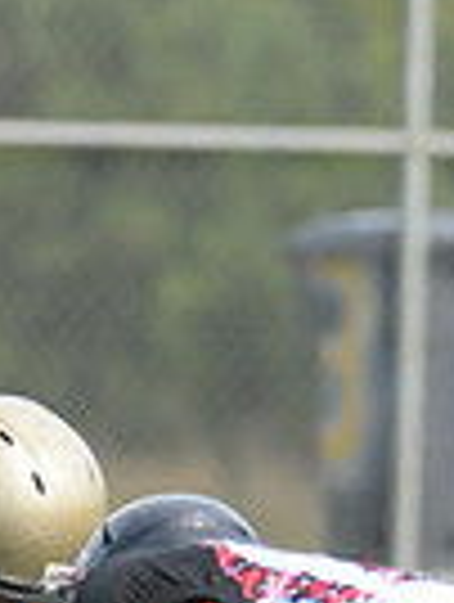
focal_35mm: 1493
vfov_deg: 1.3
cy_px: 461
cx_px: 1070
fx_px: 26026
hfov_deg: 1.0
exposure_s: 1/5000
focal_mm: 240
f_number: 4
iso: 1600
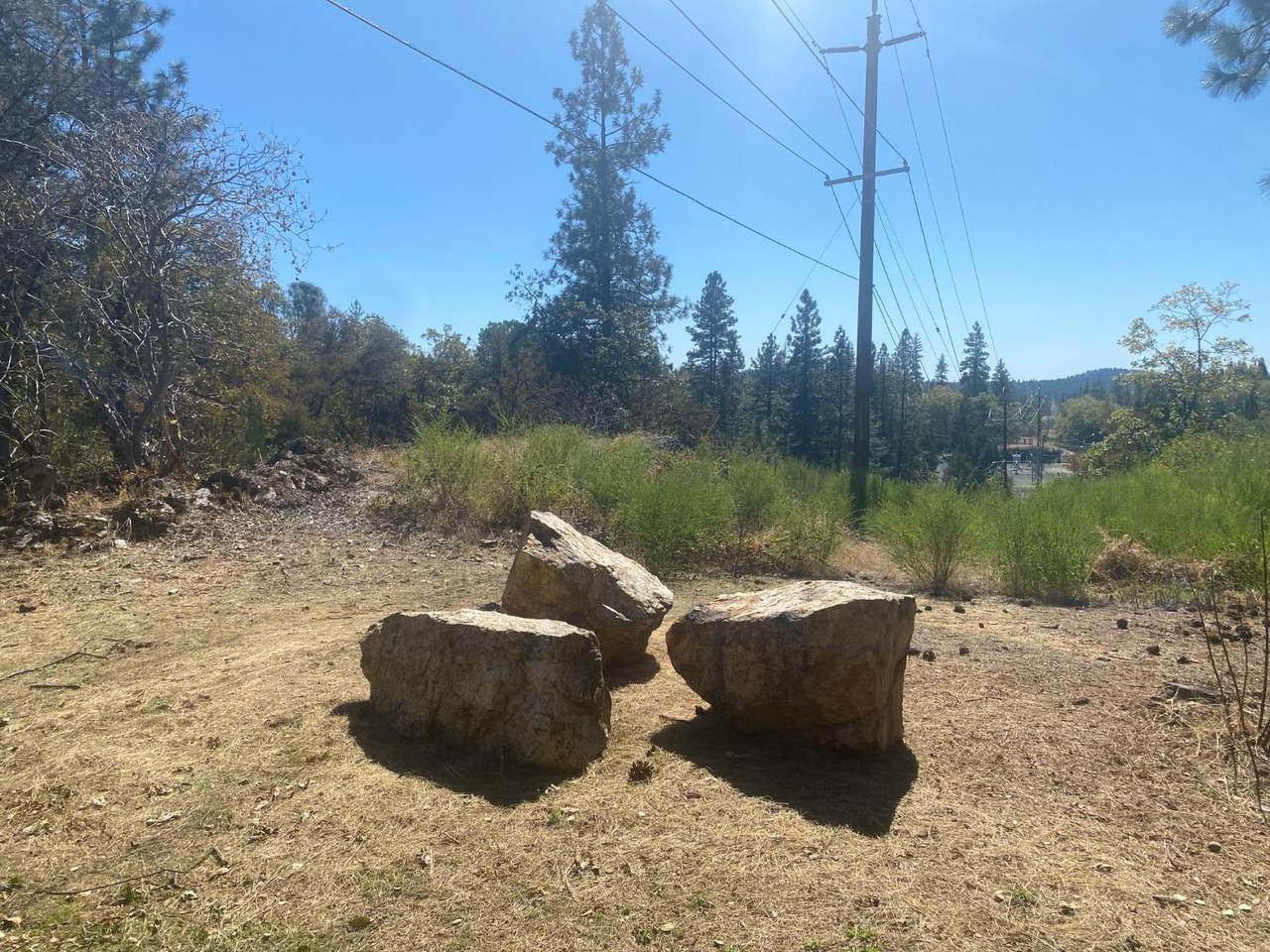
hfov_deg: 67.3
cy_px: 476
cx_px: 635
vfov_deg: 53.1
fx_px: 954
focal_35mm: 26
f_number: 1.8
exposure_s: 1/3497
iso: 32
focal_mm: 4.25
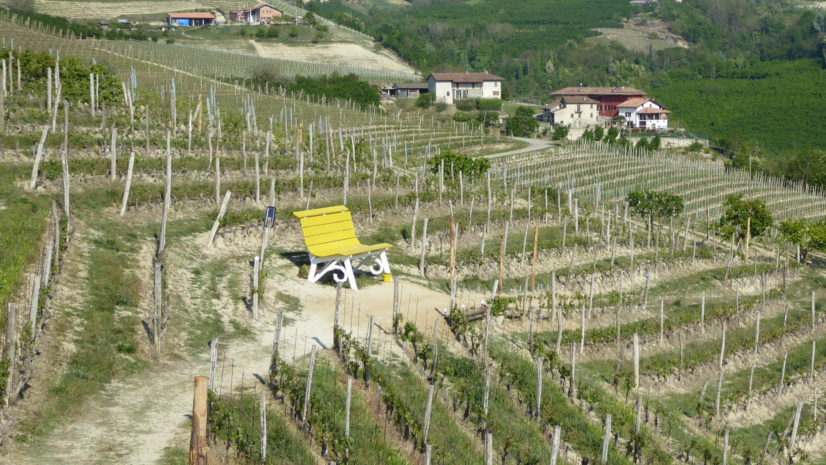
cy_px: 220
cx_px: 464
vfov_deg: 14.1
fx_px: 1884
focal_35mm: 86
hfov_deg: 24.7
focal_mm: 11.7
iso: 80
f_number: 4.4
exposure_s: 1/640
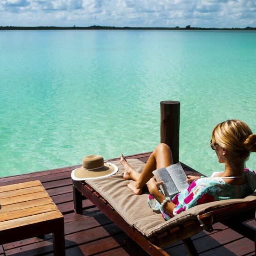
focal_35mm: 45
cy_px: 125
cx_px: 128
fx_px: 377
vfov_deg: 37.6
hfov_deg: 37.6
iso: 200
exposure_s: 1/1000
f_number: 8
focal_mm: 34
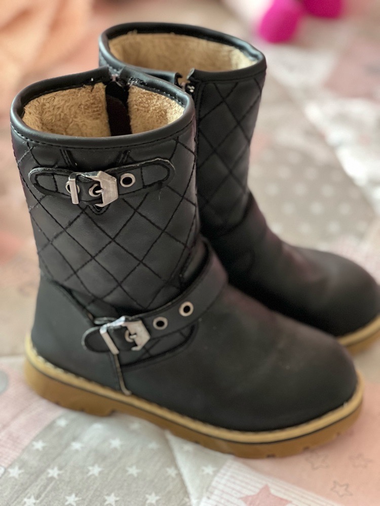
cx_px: 190
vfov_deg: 25.3
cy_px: 253
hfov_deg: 19.1
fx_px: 1127
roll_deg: -4.8
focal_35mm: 77
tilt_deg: -38.8
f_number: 2.8
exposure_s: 1/15
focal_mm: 9
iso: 500
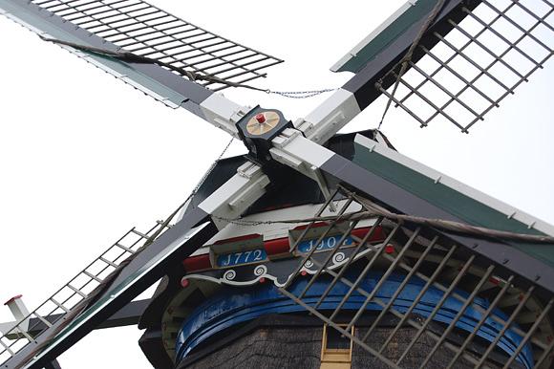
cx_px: 277
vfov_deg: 16.5
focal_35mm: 82
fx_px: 1269
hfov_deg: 24.6
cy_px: 184
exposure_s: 1/200
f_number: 10
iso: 400
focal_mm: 55
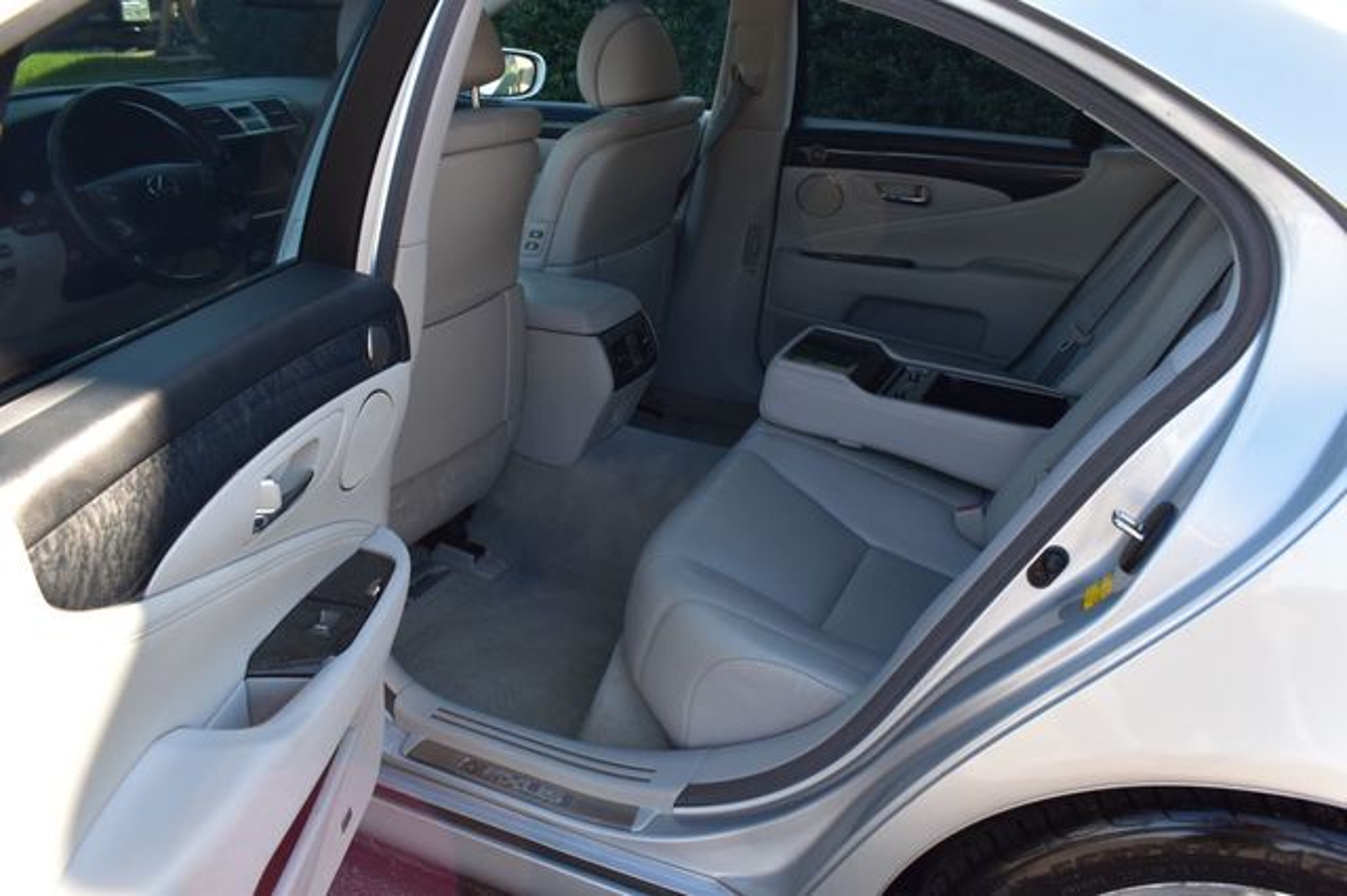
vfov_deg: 43.6
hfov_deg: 62.0
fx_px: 1122
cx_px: 674
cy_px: 448
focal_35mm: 30
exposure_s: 1/100
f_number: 9
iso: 400
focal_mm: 20
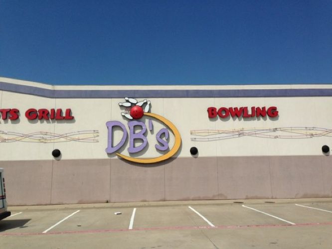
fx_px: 317
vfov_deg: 43.0
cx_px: 166
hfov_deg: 55.3
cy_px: 124
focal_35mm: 33
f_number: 2.4
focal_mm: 4.13
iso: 50
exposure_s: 1/4525
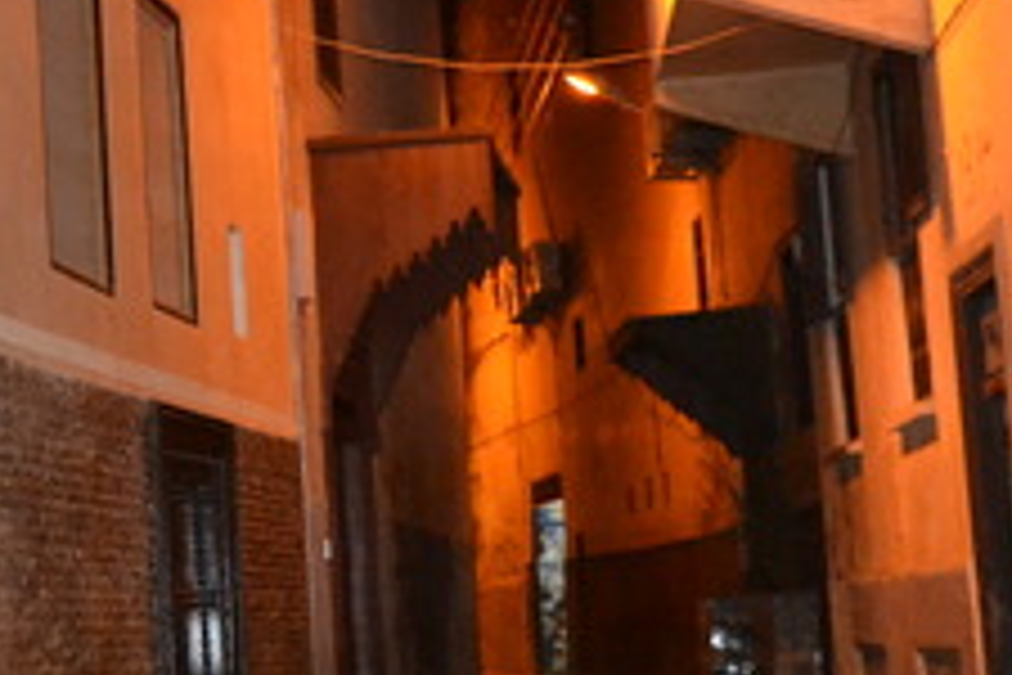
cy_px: 268
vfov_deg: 14.2
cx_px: -162
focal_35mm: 96
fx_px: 2698
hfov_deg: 20.1
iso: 3200
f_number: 3.5
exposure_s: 1/60
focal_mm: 18
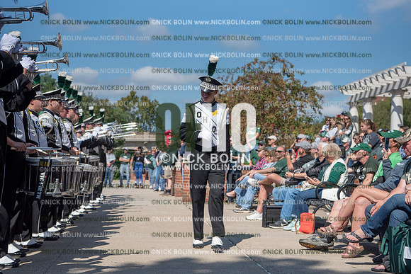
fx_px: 685
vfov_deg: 22.6
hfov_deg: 33.4
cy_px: 137
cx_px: 206
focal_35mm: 60
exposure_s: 1/4000
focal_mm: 60
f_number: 5
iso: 400
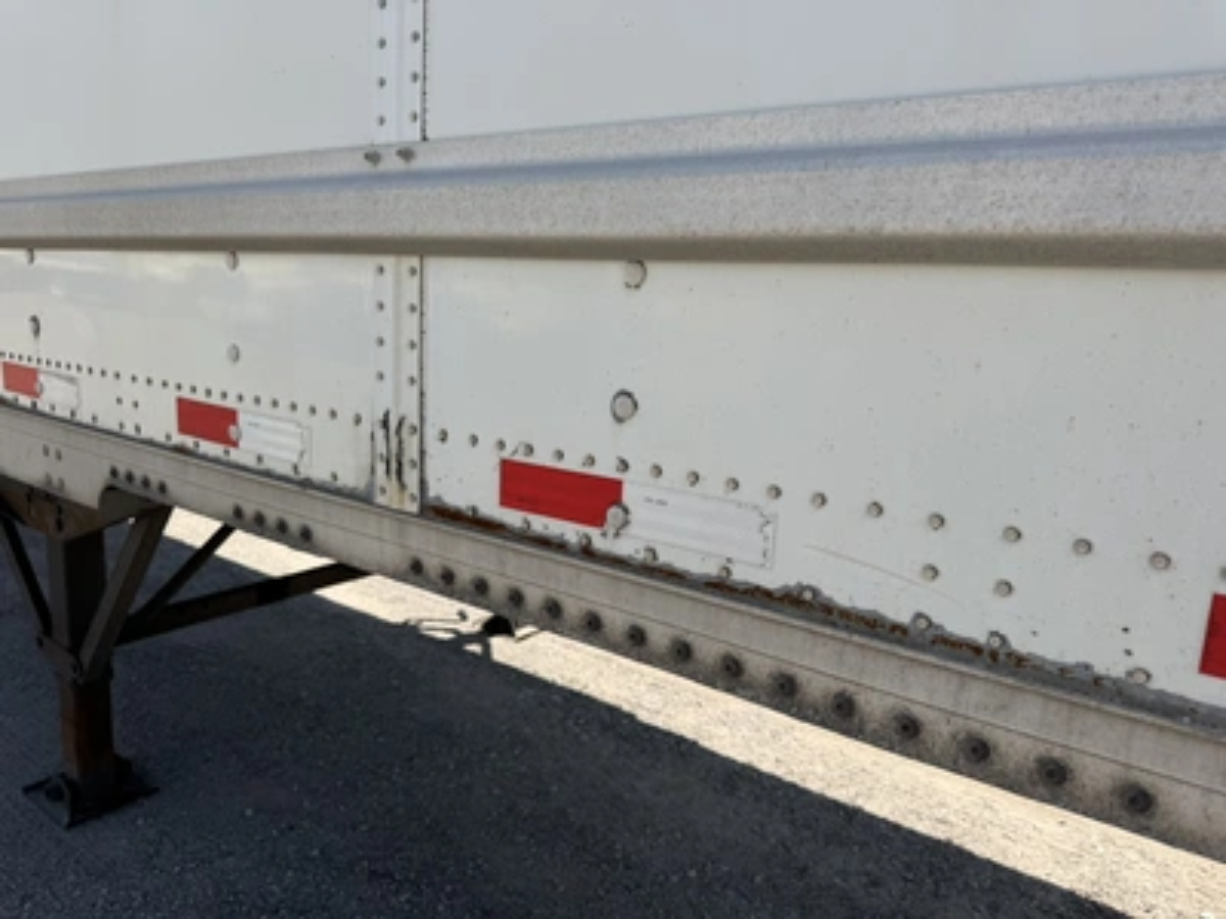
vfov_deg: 56.8
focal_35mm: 24
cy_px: 460
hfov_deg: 71.6
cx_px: 613
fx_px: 850
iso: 80
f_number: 1.78
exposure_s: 1/3145
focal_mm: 6.76
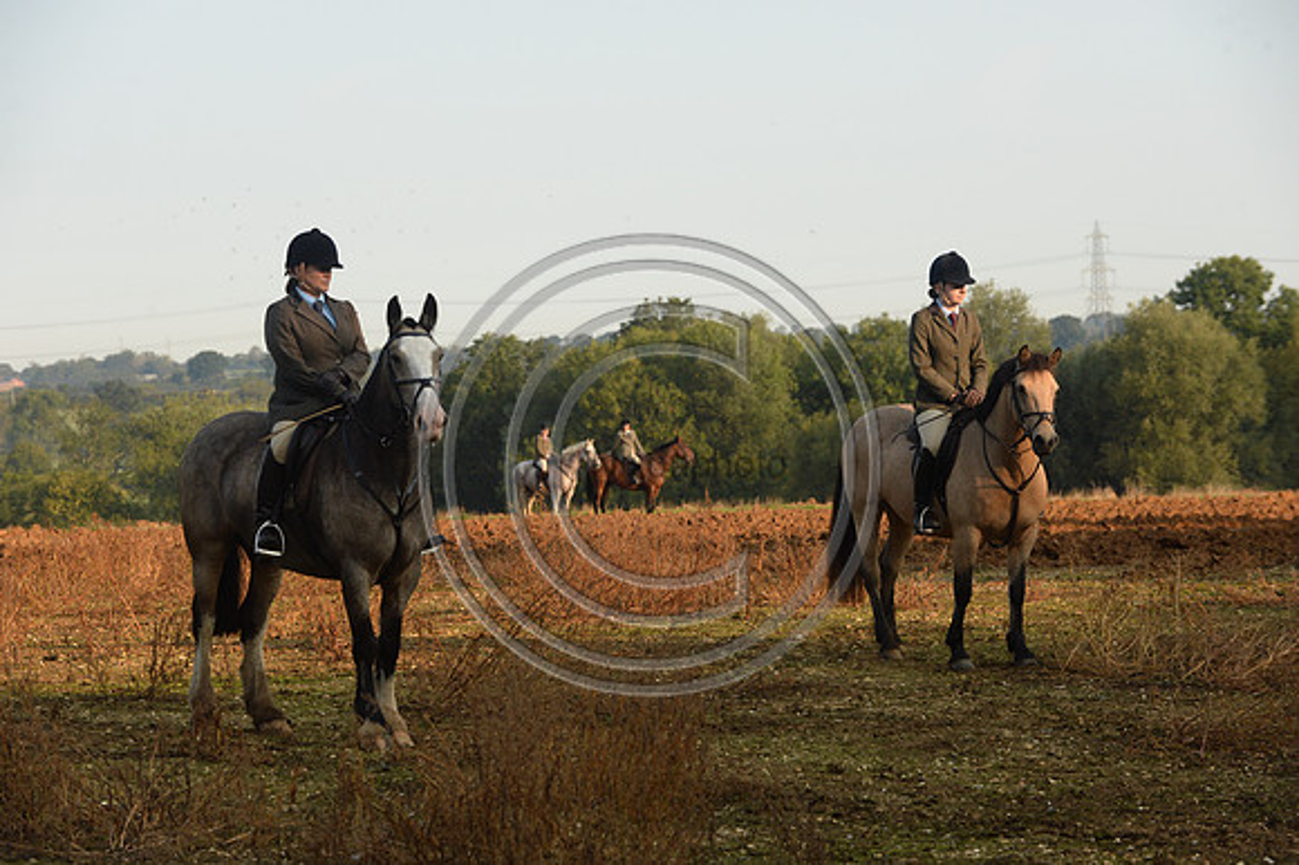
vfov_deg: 10.5
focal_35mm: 130
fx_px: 4688
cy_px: 432
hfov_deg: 15.8
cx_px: 650
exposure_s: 1/1000
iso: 1000
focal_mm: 130
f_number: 5.6
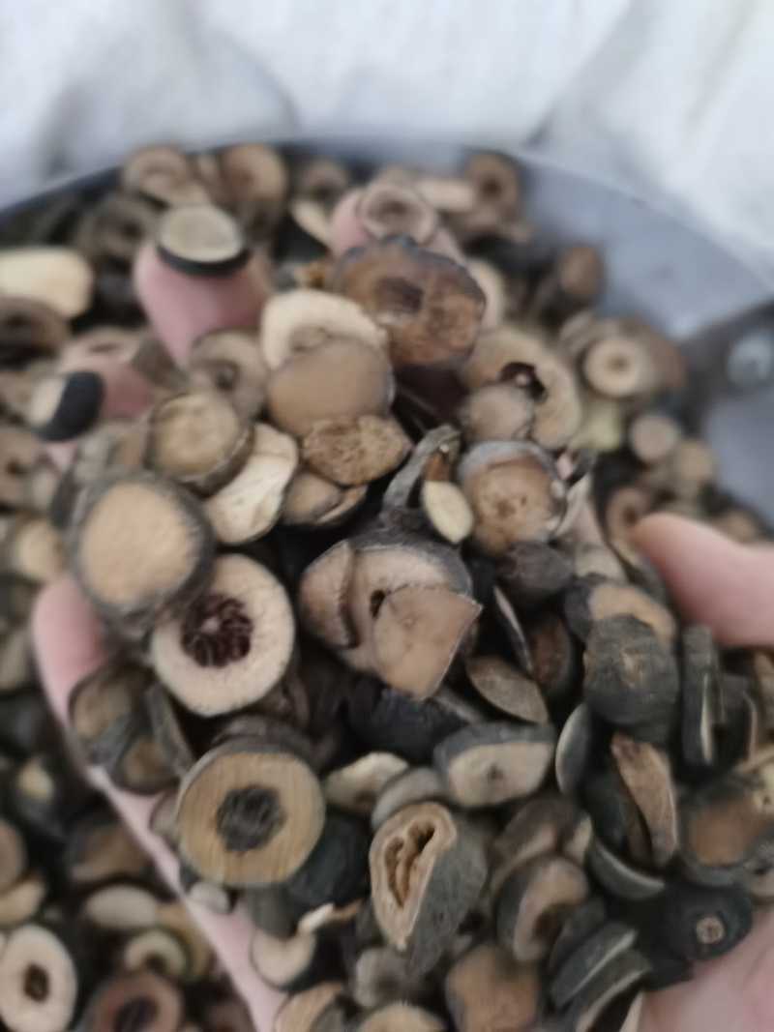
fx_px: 805
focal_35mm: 27
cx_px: 387
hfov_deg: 51.3
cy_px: 516
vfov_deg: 65.3
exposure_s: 1/18
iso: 2000
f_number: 1.8
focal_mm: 5.58
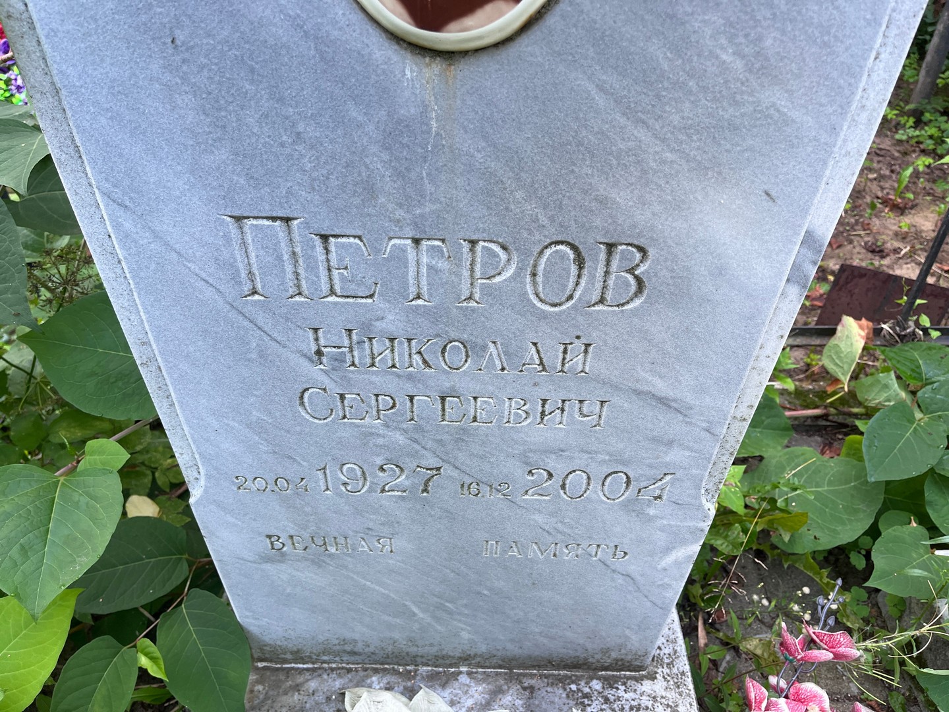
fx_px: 713
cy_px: 356
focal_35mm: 26
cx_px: 474
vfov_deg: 53.1
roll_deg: +0.8
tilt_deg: -41.0
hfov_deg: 67.3
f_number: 1.6
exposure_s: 1/121
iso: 80
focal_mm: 5.1
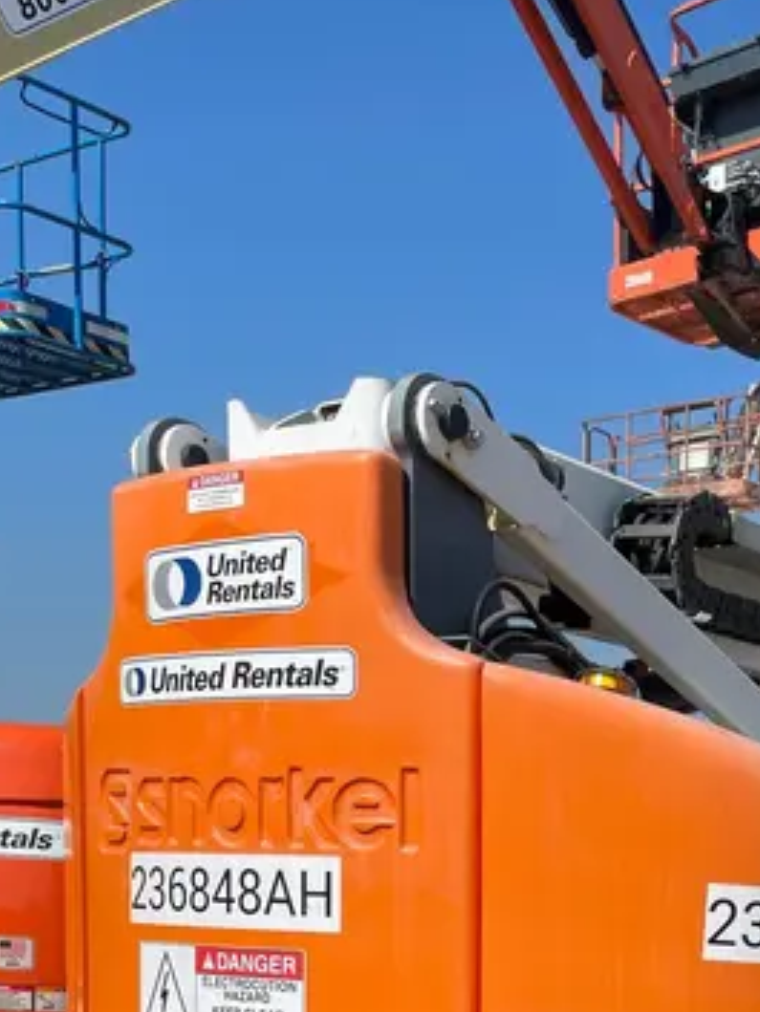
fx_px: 1580
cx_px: 703
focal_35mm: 54
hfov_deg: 26.1
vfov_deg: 32.7
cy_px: 1005
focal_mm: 4.2
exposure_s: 1/5556
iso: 50
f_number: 1.6
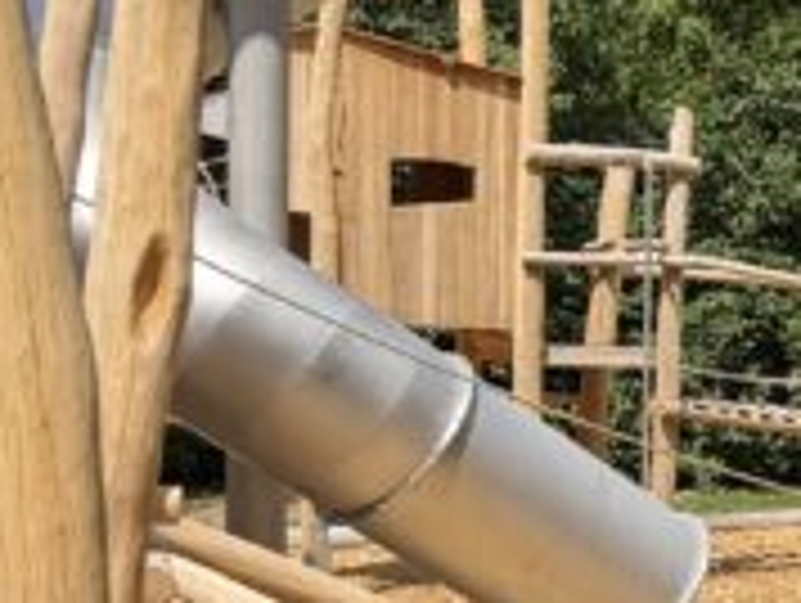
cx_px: 2246
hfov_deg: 10.8
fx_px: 3198
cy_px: 500
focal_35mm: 138
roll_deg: -1.2
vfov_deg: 10.7
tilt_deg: -3.2
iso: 80
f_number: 1.78
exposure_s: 1/4405
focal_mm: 6.76
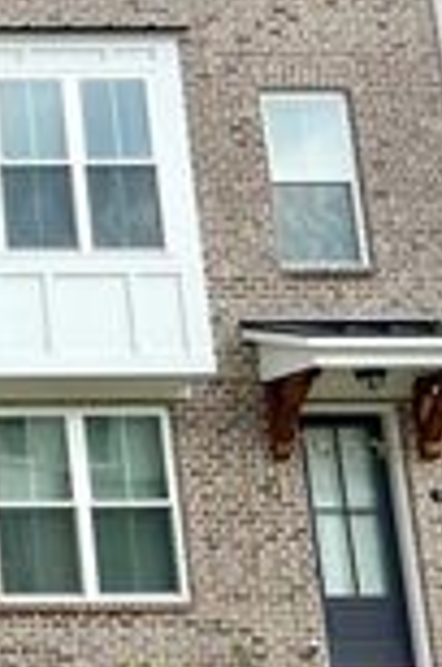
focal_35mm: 88
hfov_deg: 12.7
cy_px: 271
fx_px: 1628
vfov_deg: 23.1
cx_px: -550
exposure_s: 1/1901
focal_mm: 5.7
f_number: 1.5
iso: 50
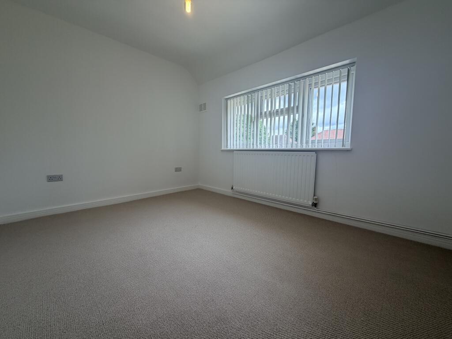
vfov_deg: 85.7
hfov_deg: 102.1
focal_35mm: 14
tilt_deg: -6.0
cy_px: 170
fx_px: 183
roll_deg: +0.2
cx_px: 226
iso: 80
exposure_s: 1/100
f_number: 2.2
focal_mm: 2.22
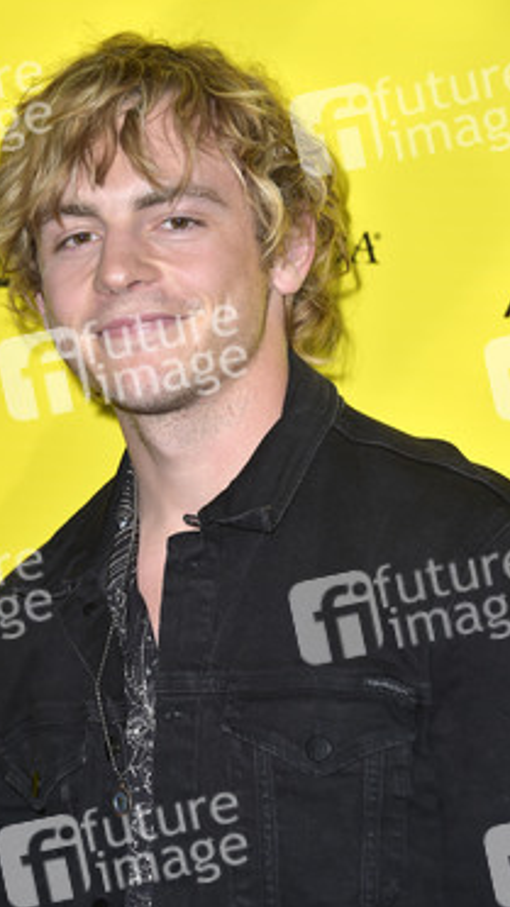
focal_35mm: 152
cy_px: 485
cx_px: 194
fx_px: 3658
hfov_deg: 8.0
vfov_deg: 14.1
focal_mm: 135
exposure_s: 1/250
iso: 250
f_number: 6.3
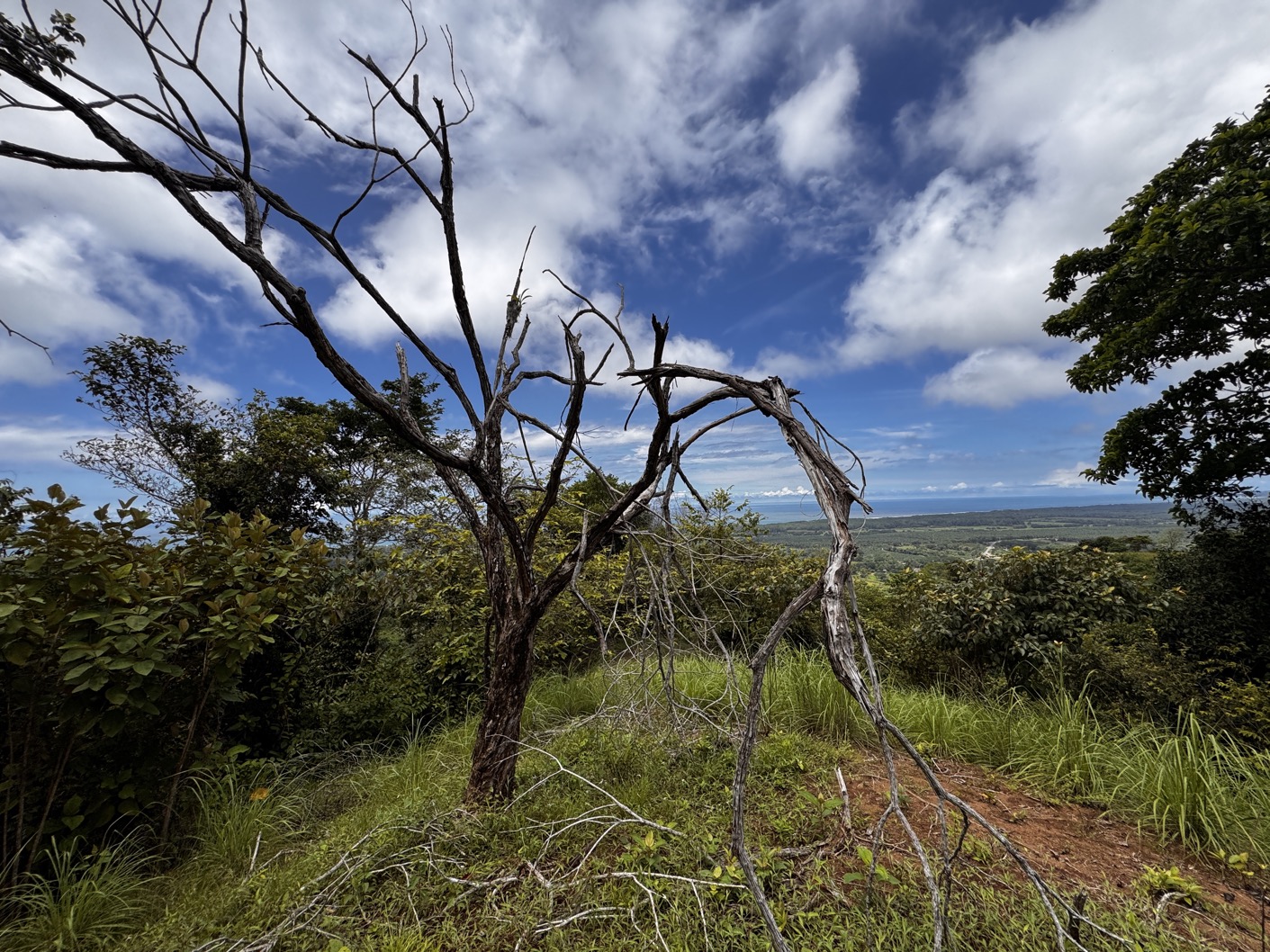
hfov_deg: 102.1
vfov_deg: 85.7
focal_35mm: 14
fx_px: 514
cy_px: 476
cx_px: 635
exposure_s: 1/2415
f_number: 2.2
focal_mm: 2.22
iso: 50
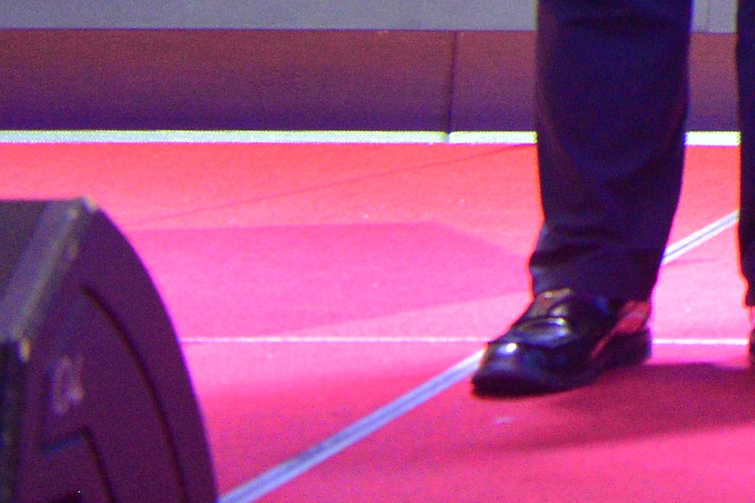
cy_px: -898
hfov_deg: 7.0
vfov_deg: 4.8
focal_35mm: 274
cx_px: 1961
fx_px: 5747
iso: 2000
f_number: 4
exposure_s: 1/160
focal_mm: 48
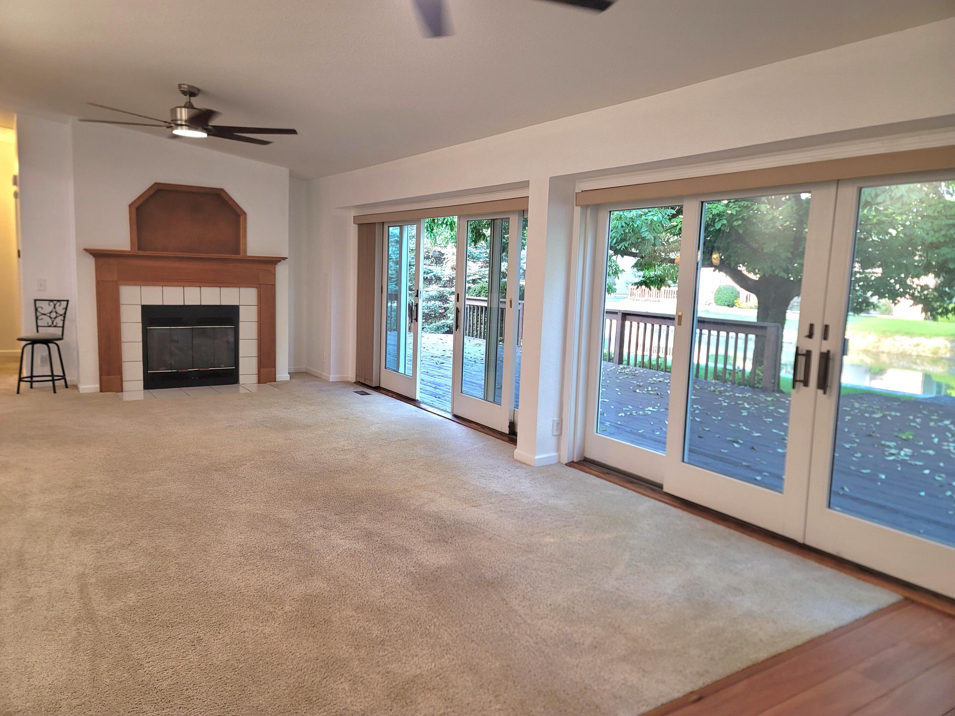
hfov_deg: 69.4
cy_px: 358
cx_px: 478
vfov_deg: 54.9
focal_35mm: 25
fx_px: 690
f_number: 1.8
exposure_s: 1/120
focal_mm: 7
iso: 250
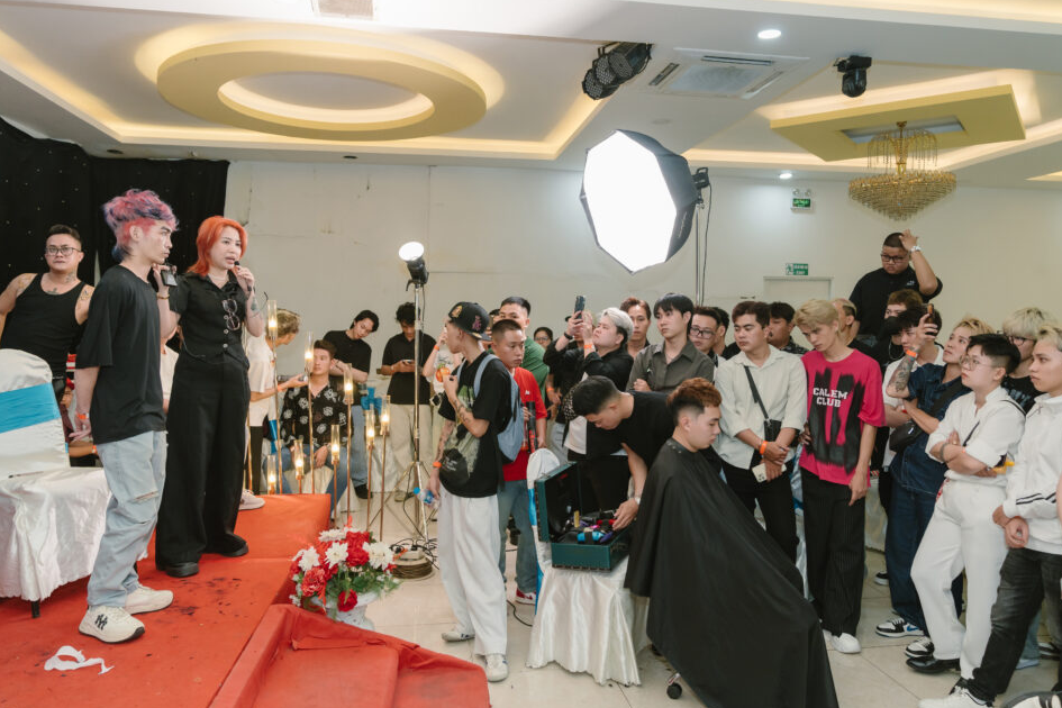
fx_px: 767
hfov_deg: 69.4
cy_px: 342
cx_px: 538
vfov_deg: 49.5
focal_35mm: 26
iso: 800
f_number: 3.2
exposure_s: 1/125
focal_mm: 24
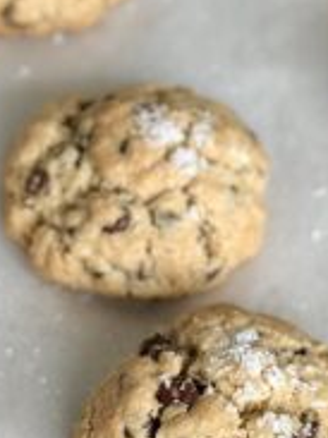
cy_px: 280
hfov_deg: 11.3
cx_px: 262
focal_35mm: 131
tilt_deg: -50.7
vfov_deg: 15.0
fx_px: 1657
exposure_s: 1/399
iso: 80
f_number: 1.78
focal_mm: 6.86
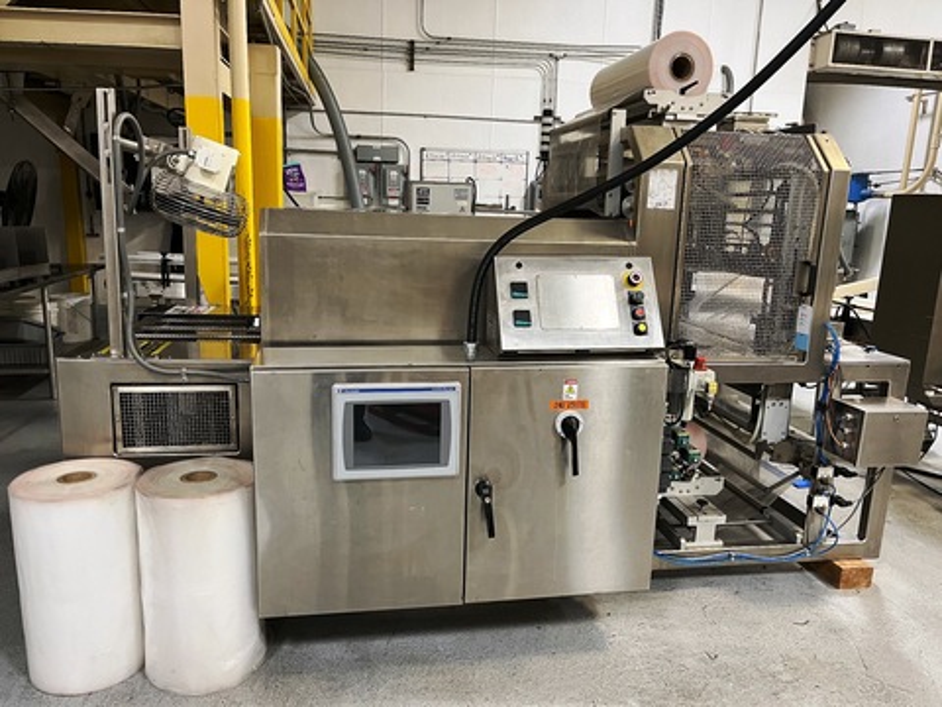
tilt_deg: -11.8
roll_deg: -1.6
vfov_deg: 53.1
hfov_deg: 67.3
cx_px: 471
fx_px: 708
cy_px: 354
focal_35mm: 26
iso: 250
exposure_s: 1/60
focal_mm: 5.1
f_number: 1.6
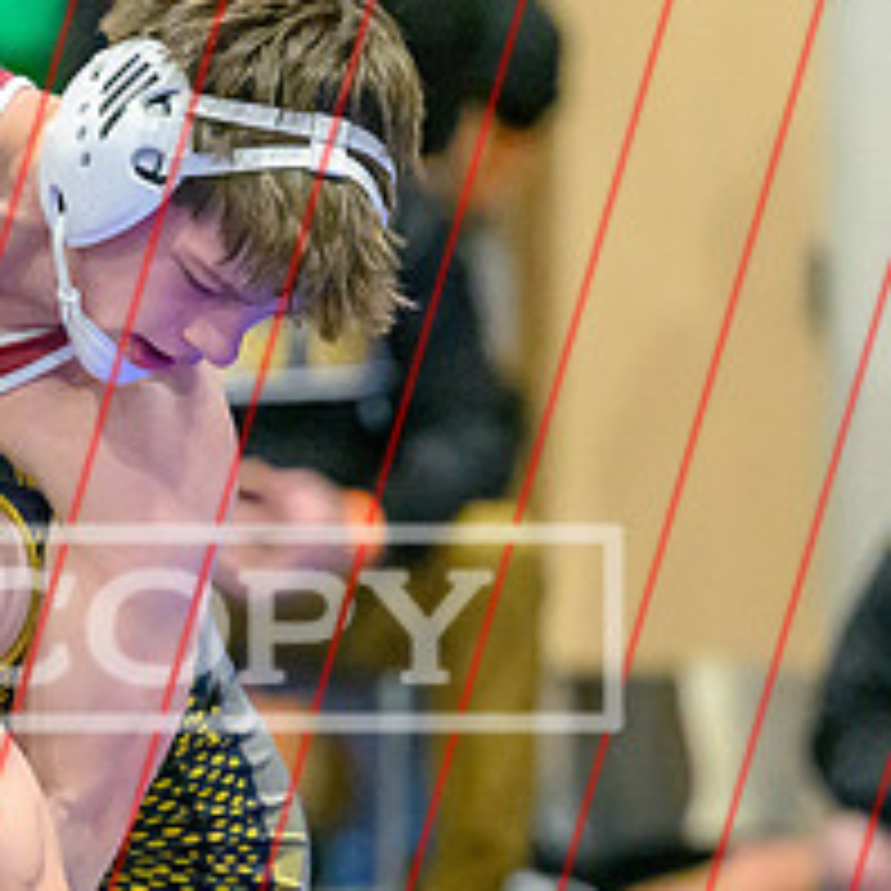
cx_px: -199
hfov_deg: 4.1
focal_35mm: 427
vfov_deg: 4.1
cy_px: 519
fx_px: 12435
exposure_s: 1/800
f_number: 2.8
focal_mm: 140
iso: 16000
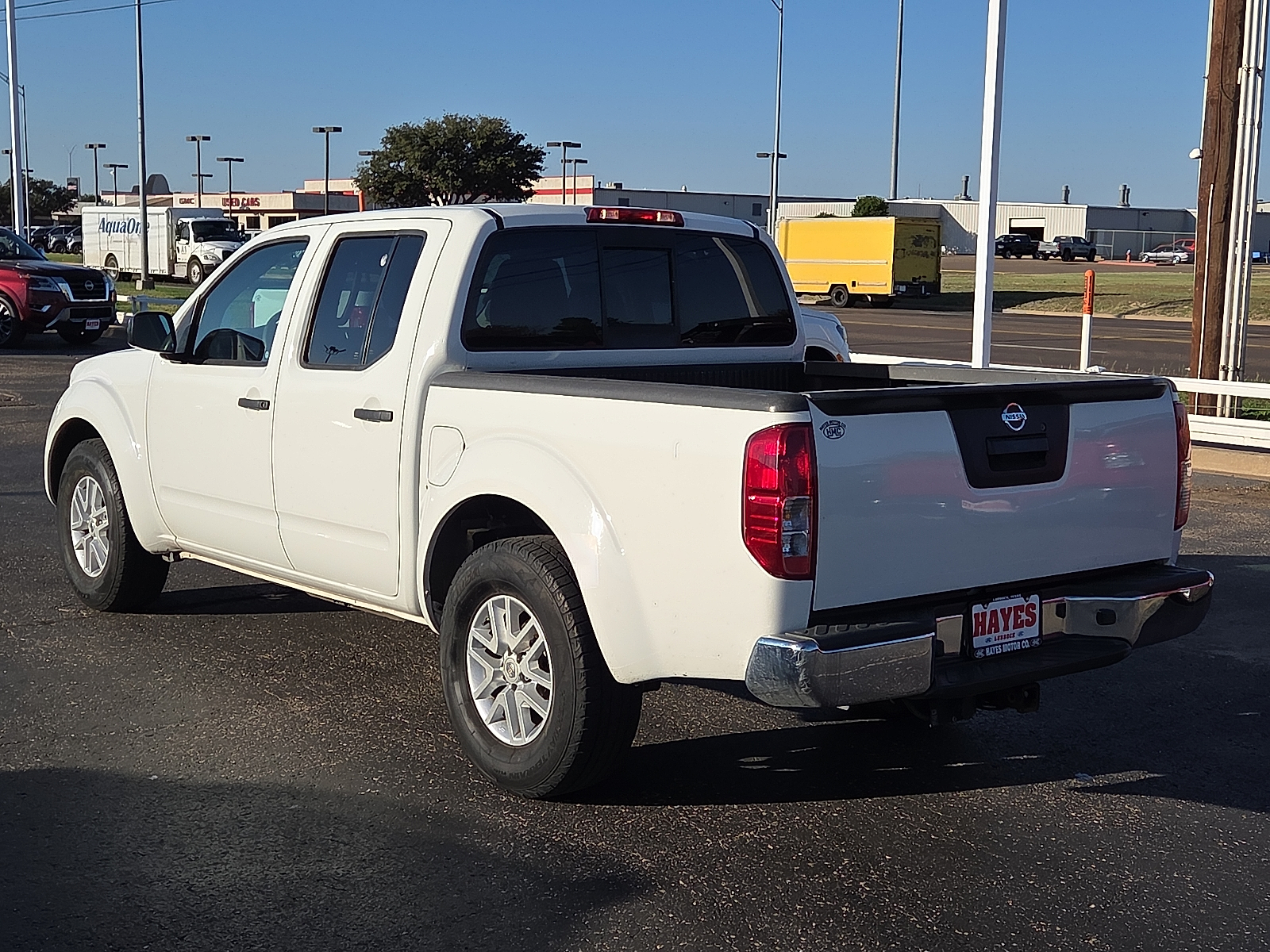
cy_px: 476
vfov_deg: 32.2
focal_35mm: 45
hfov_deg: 42.1
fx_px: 1651
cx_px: 635
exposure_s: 1/10000
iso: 77
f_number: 1.8
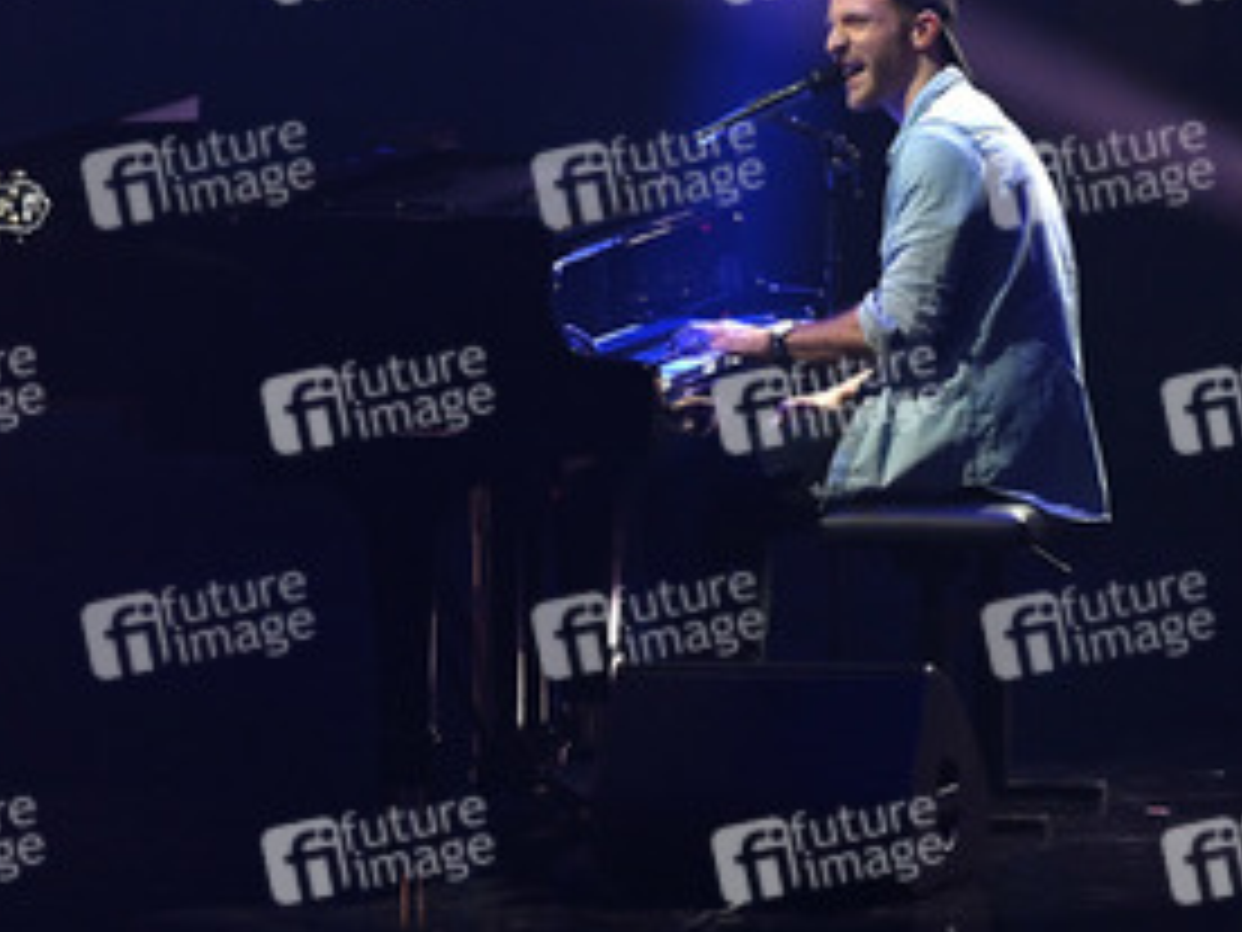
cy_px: 288
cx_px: 256
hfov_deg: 6.3
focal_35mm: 314
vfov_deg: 4.7
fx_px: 11266
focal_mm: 200
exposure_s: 1/400
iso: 1600
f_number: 2.8
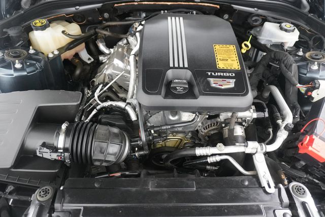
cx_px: 162
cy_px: 108
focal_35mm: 24
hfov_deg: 73.7
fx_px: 217
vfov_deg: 53.2
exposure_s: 1/160
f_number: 3.5
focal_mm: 16
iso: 4000
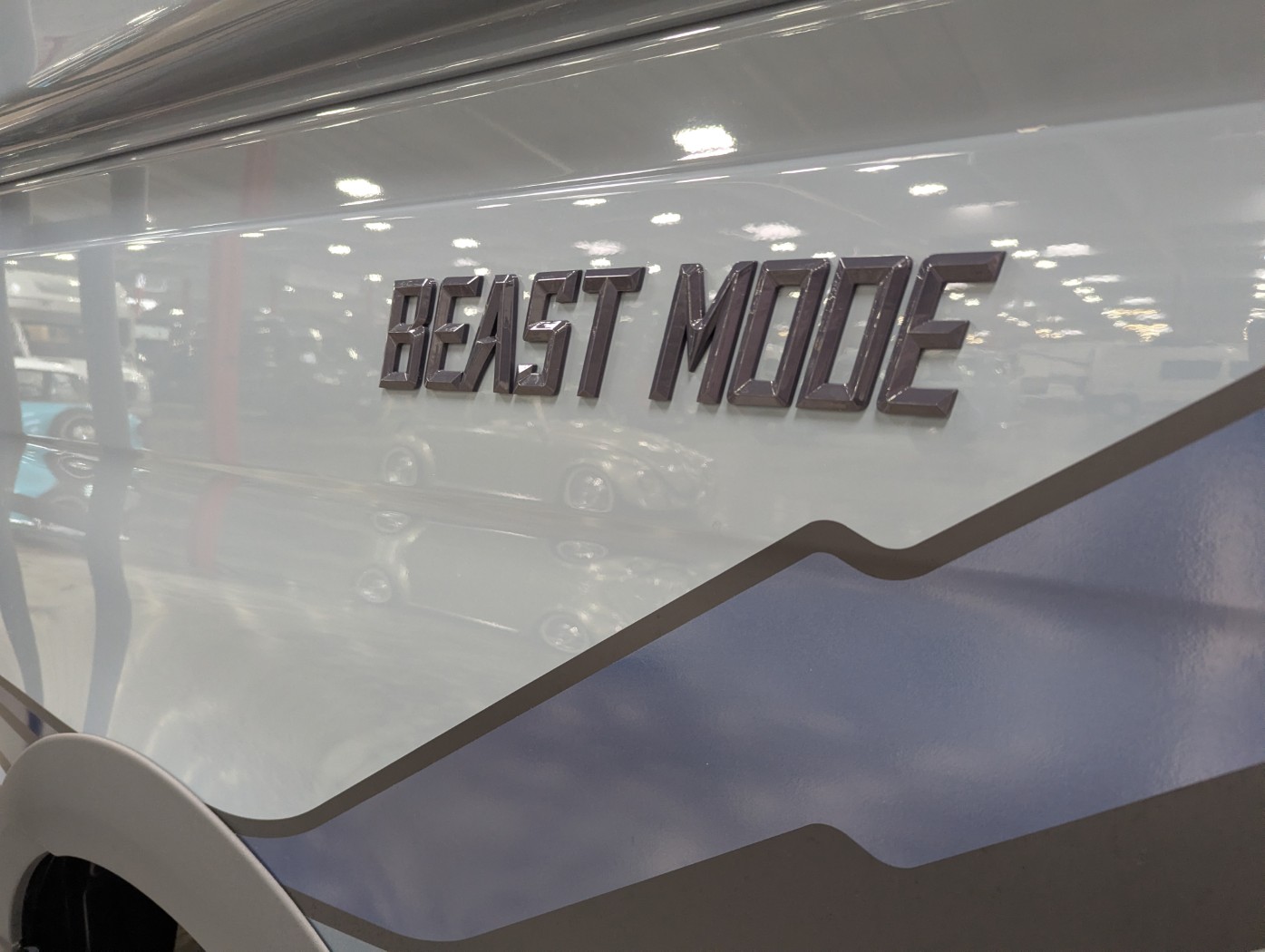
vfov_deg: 56.9
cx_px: 632
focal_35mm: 24
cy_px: 476
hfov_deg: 71.5
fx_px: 878
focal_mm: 6.81
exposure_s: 1/120
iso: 537
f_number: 1.85
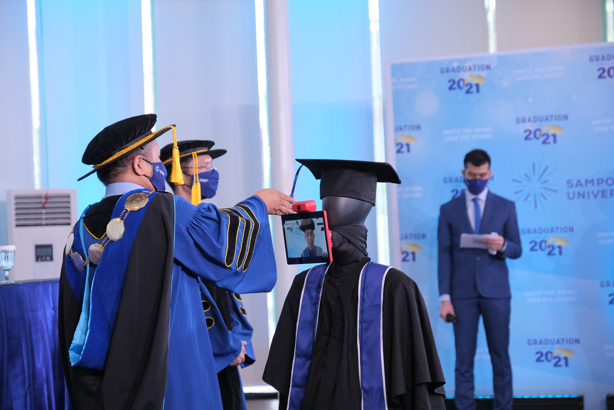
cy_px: 205
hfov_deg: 24.5
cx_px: 307
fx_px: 1416
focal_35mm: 83
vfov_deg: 16.5
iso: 1000
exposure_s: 1/200
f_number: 2.8
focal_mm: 55
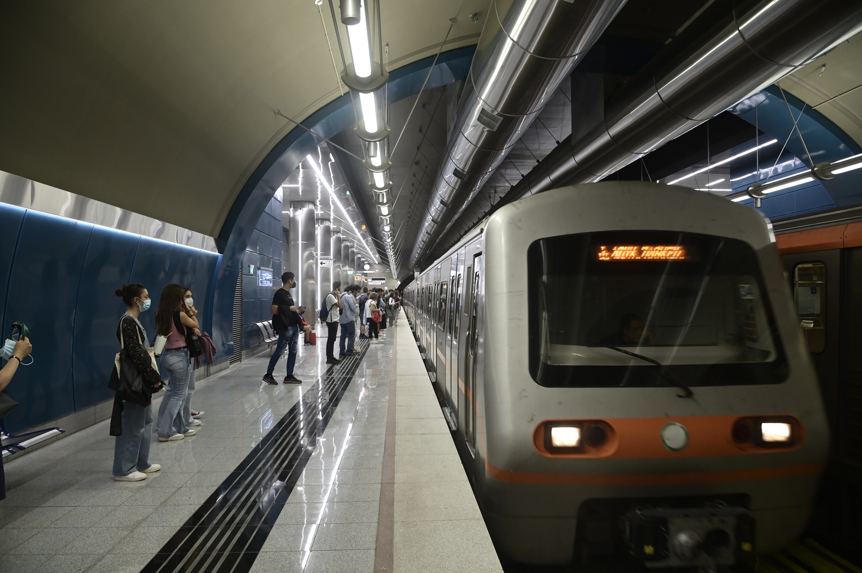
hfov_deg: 73.8
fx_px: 574
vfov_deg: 53.1
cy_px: 286
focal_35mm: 24
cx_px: 431
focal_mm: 24
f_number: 5
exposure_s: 1/80
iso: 2000
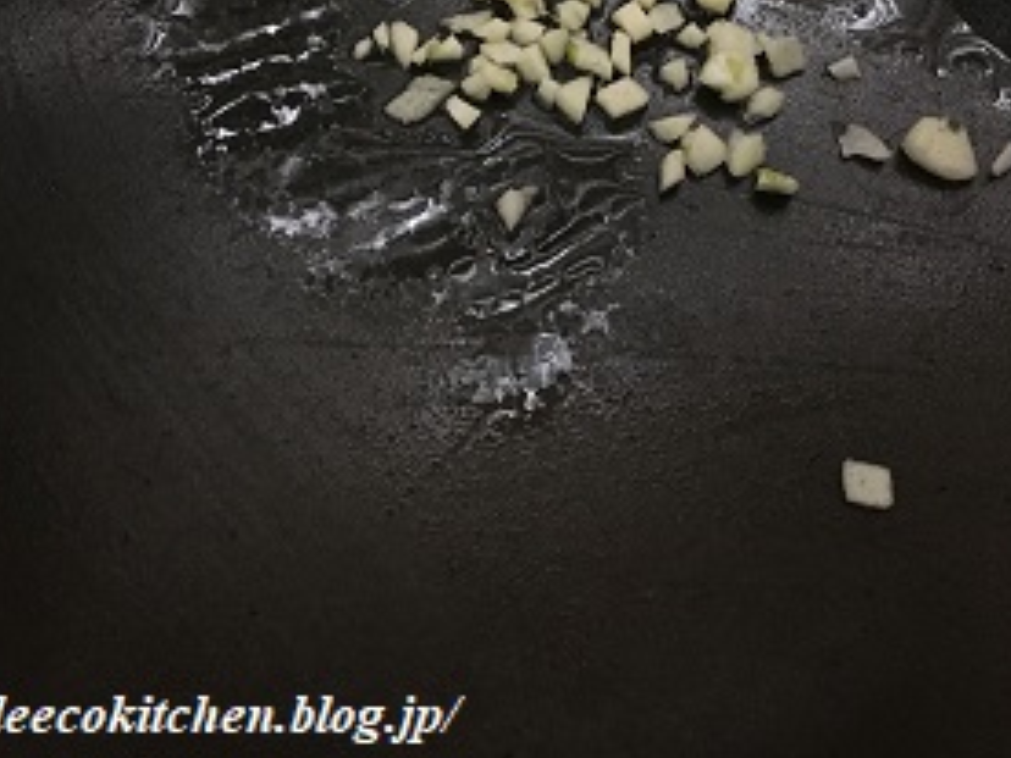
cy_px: 282
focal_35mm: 42
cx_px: 502
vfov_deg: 34.2
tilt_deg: -63.8
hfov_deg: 44.8
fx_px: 1227
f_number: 2.2
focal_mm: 4.15
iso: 200
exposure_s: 1/15
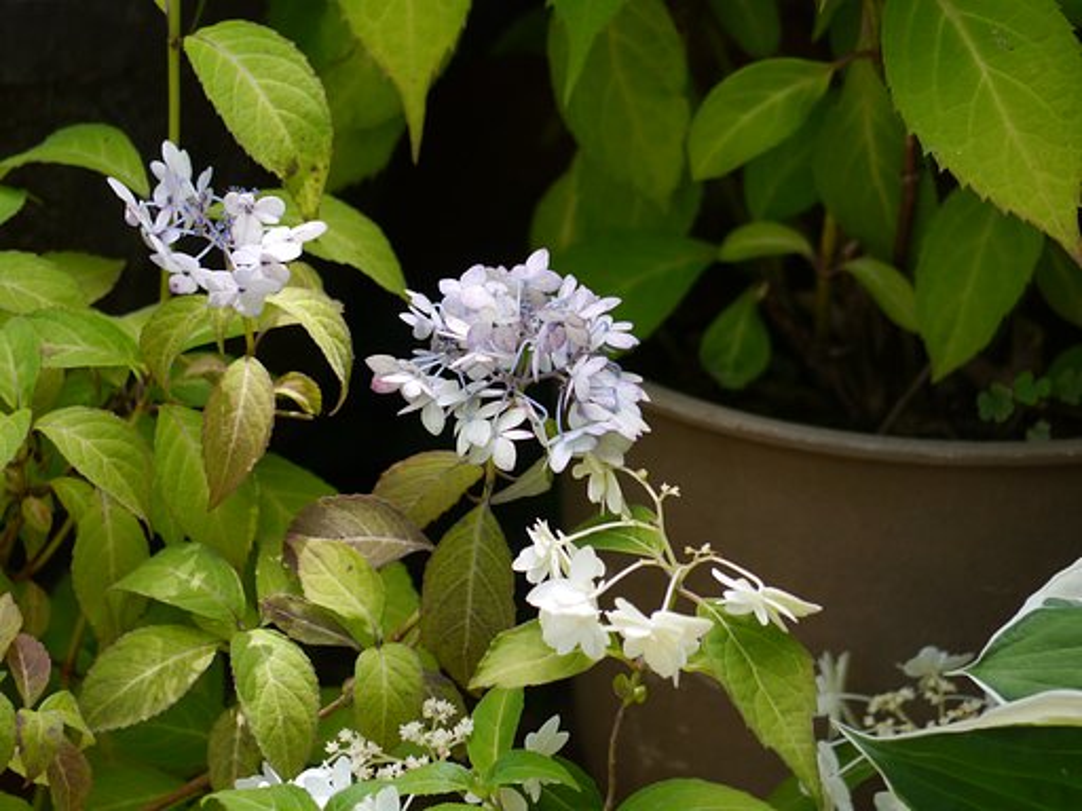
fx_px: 12503
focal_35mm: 400
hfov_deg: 5.0
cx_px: 541
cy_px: 406
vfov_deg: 3.7
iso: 500
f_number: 5.6
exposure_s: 1/400
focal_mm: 200
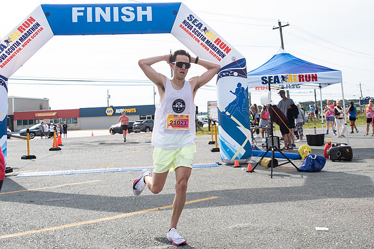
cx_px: 187
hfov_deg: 44.7
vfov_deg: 30.4
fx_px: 454
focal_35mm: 44
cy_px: 79
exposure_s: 1/3200
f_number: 4
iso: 800
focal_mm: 32
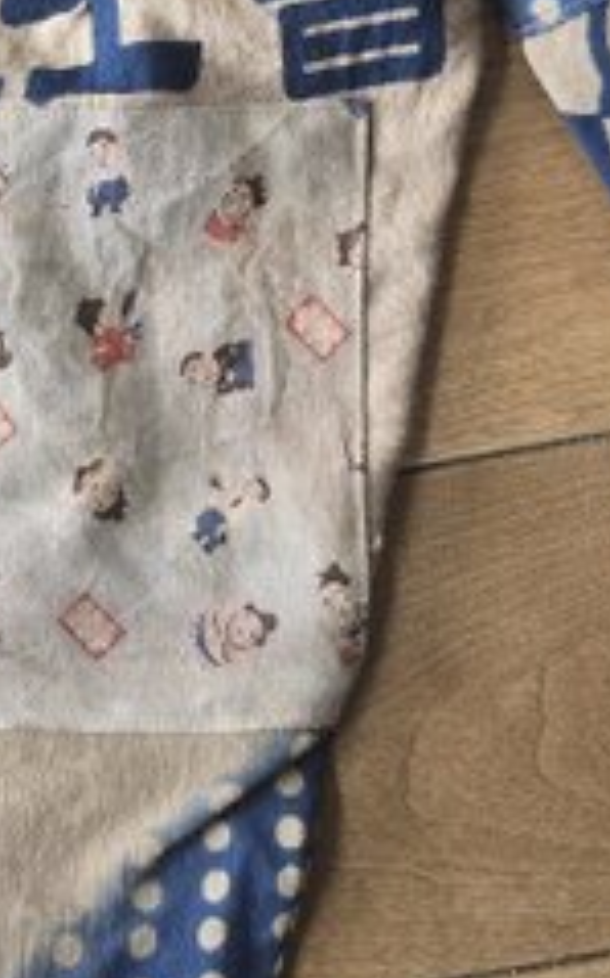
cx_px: -53
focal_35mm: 87
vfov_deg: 23.7
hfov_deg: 14.6
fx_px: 2318
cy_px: 293
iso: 250
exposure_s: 1/120
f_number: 1.7
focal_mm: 6.3
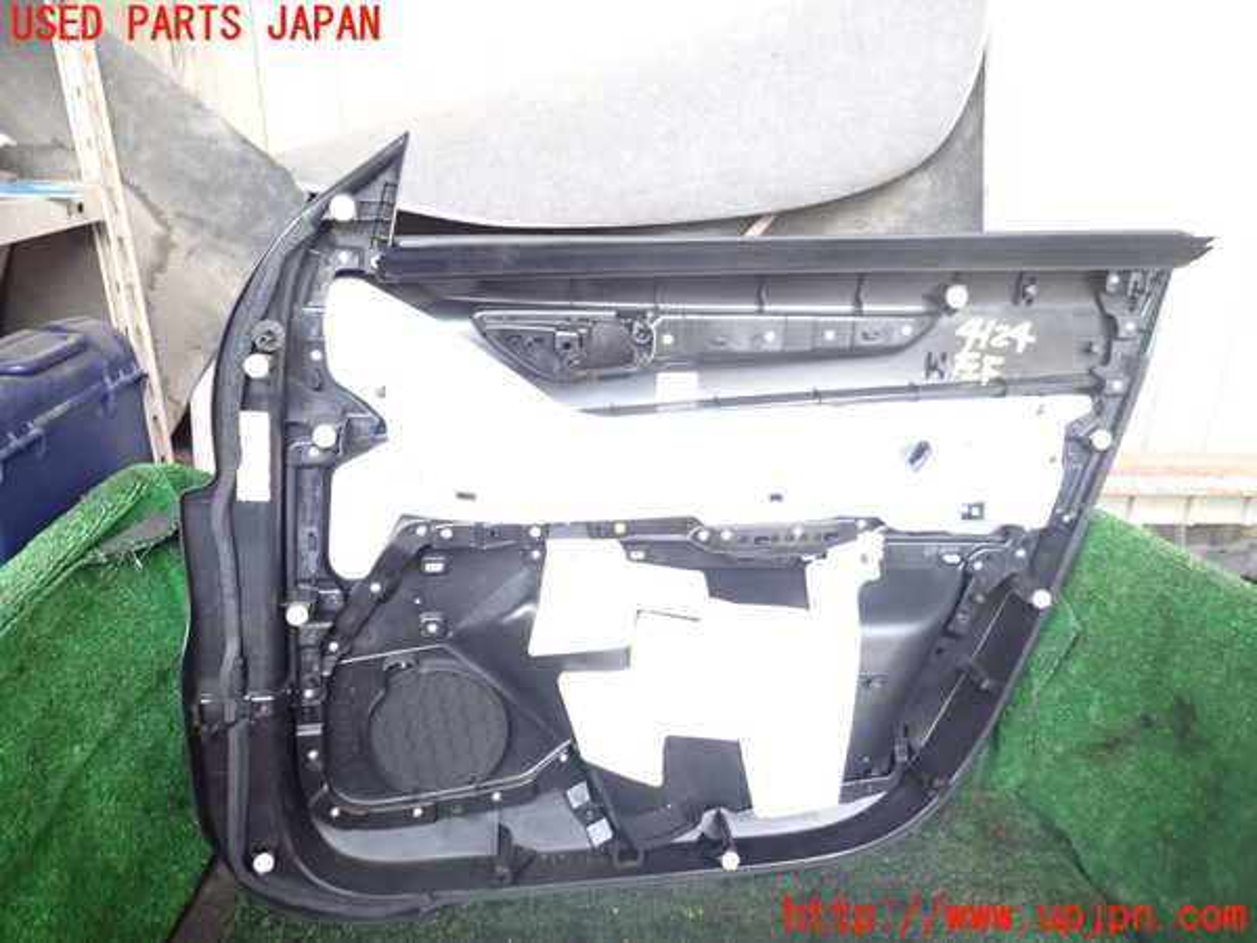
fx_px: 908
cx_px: 628
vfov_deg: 54.9
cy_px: 472
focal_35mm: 25
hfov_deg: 69.4
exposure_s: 1/30
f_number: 2
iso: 200
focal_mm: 4.5
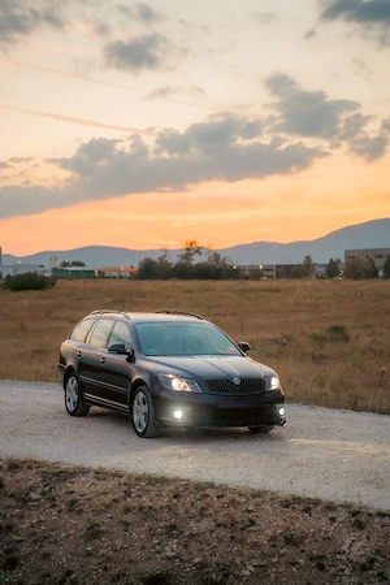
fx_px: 1219
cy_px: 292
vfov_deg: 27.0
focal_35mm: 75
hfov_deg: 18.2
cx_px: 195
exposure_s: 1/200
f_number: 2.8
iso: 1000
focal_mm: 75
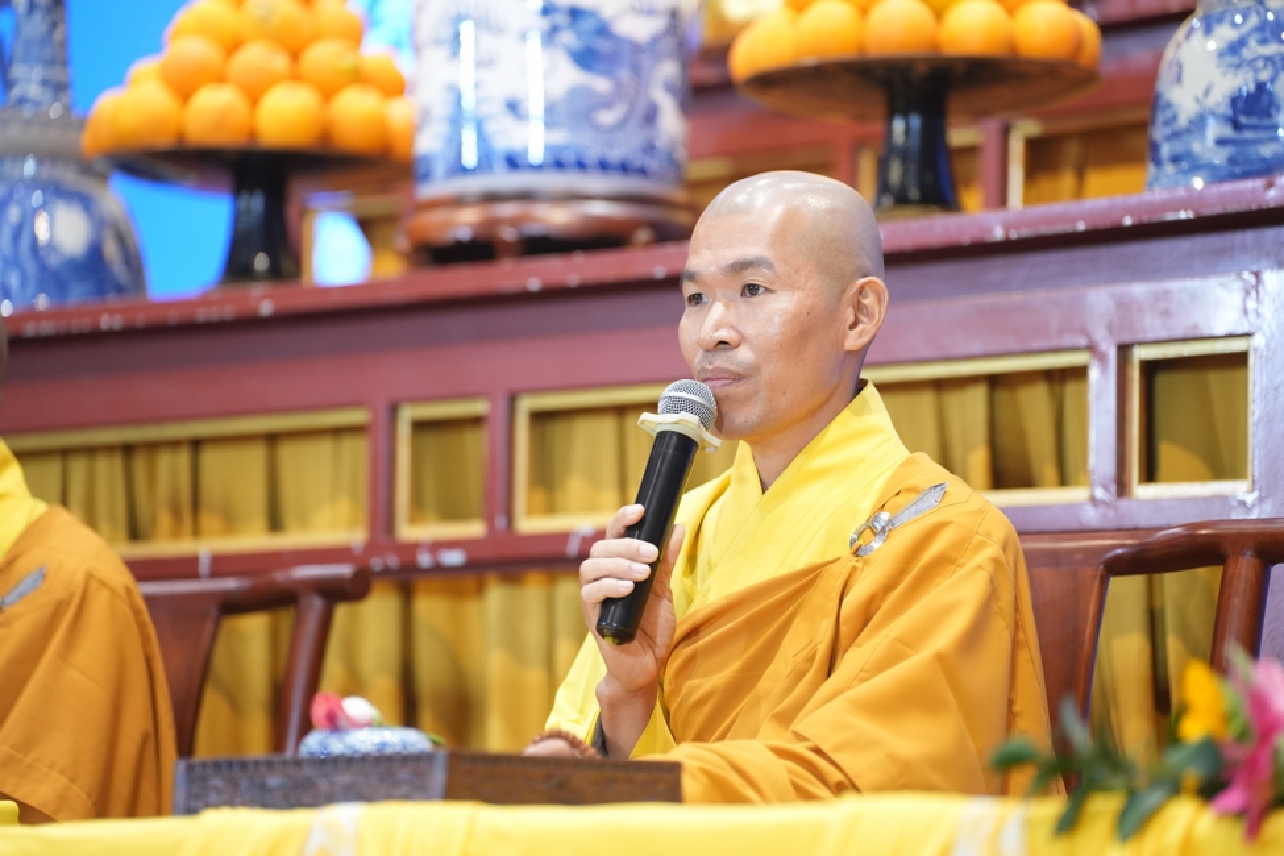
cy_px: 428
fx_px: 5350
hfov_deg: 13.7
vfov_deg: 9.1
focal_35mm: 150
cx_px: 642
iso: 2000
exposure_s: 1/125
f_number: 2.8
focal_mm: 150
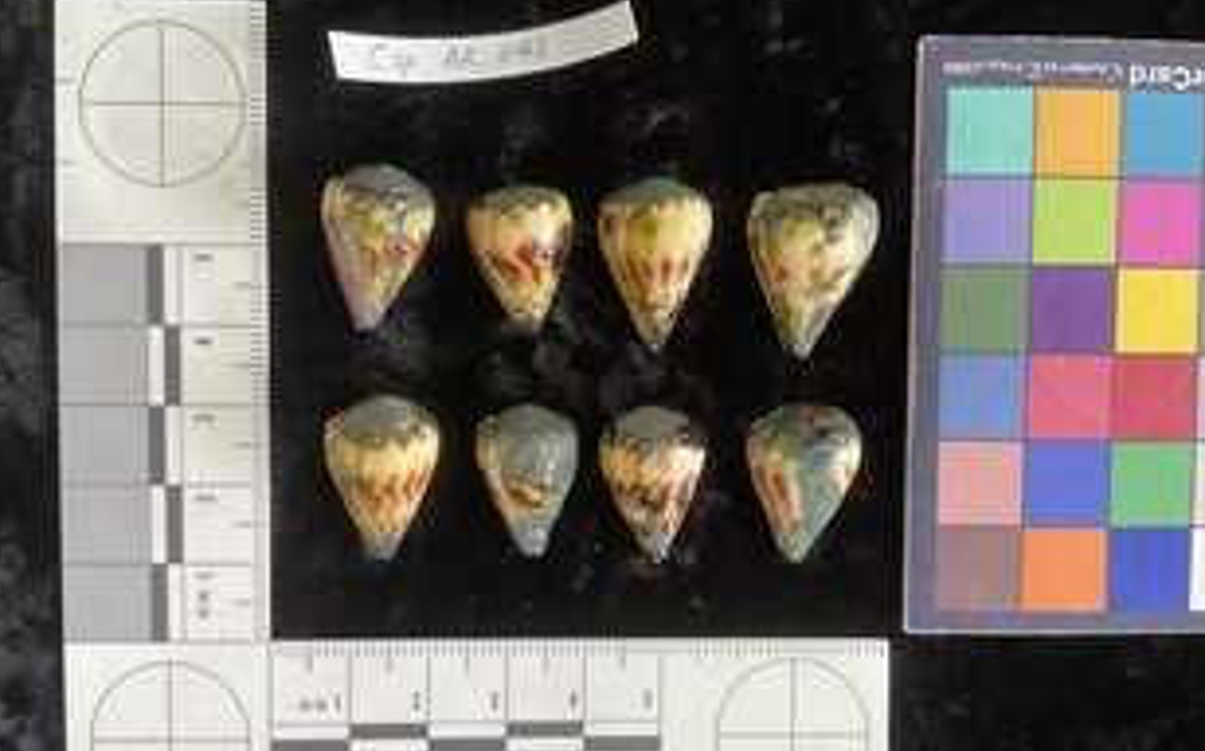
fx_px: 1149
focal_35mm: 35
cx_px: 653
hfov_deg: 55.3
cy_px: 420
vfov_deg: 36.2
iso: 160
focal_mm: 3
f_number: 1.8
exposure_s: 1/60
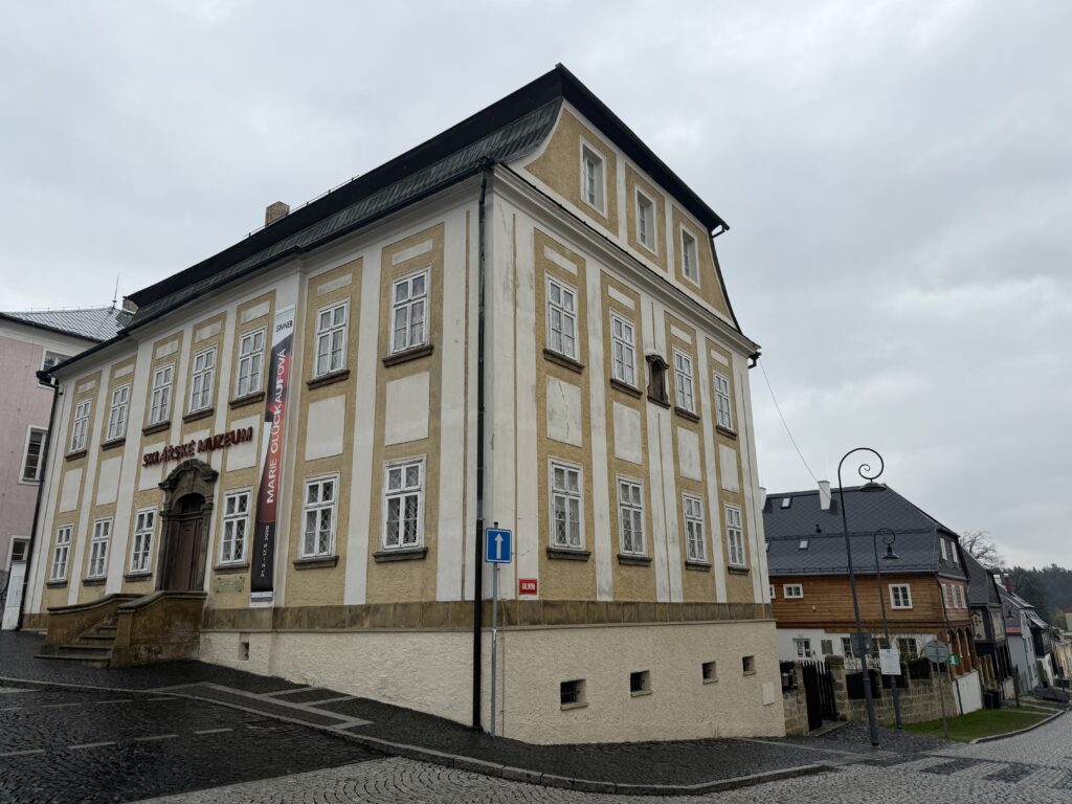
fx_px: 743
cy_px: 402
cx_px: 536
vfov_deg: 56.8
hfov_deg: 71.6
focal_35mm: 24
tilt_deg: +16.0
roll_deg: +1.2
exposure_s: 1/1230
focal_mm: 6.76
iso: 80
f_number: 1.78
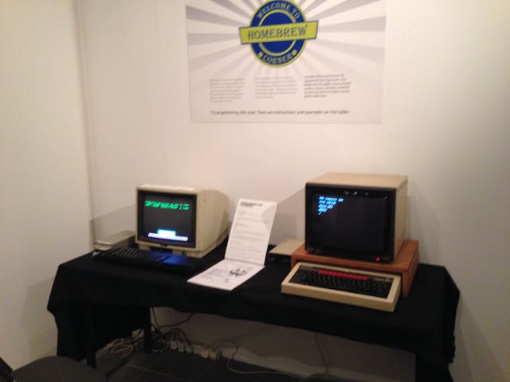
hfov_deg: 55.4
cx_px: 255
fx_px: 486
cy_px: 191
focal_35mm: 33
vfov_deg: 42.9
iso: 200
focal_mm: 4.12
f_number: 2.4
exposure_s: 1/20
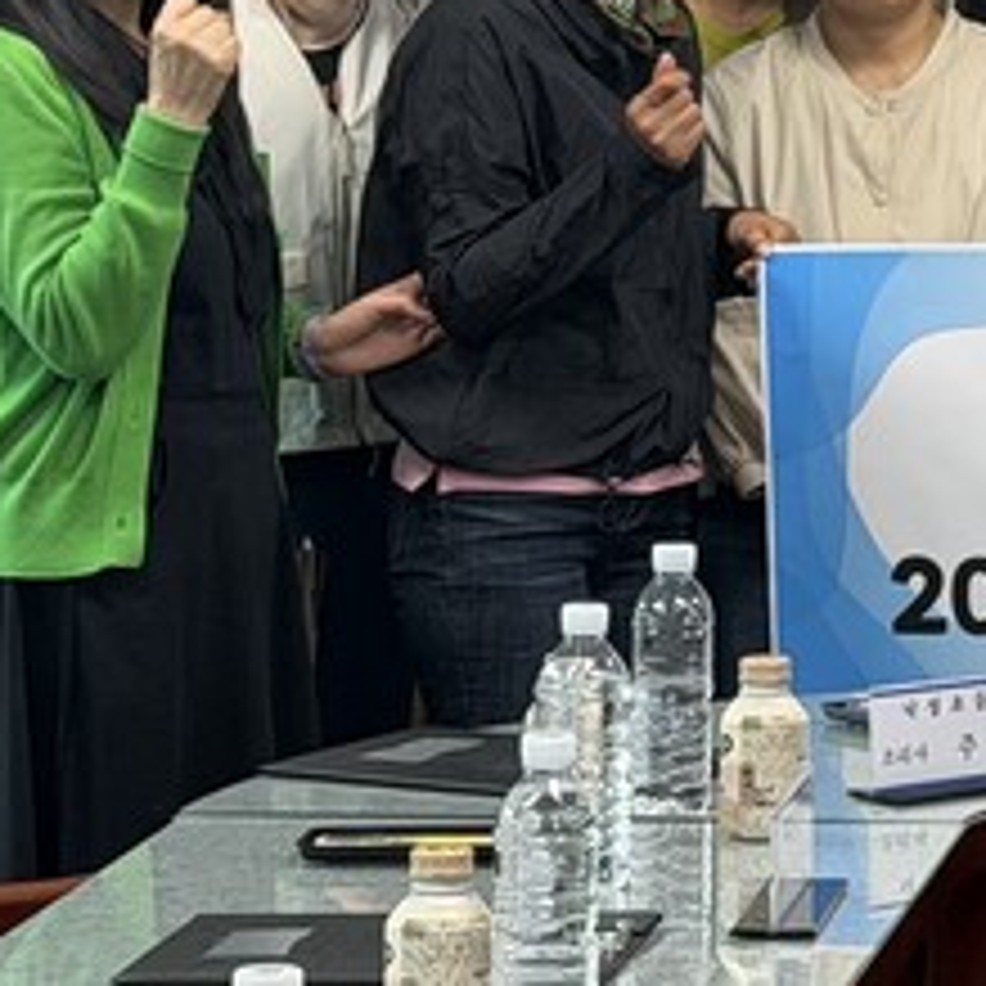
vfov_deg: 9.3
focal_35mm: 186
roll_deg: +0.0
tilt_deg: -1.8
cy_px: -23
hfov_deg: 9.1
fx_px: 5994
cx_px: 1571
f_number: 1.78
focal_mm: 6.76
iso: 64
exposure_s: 1/60
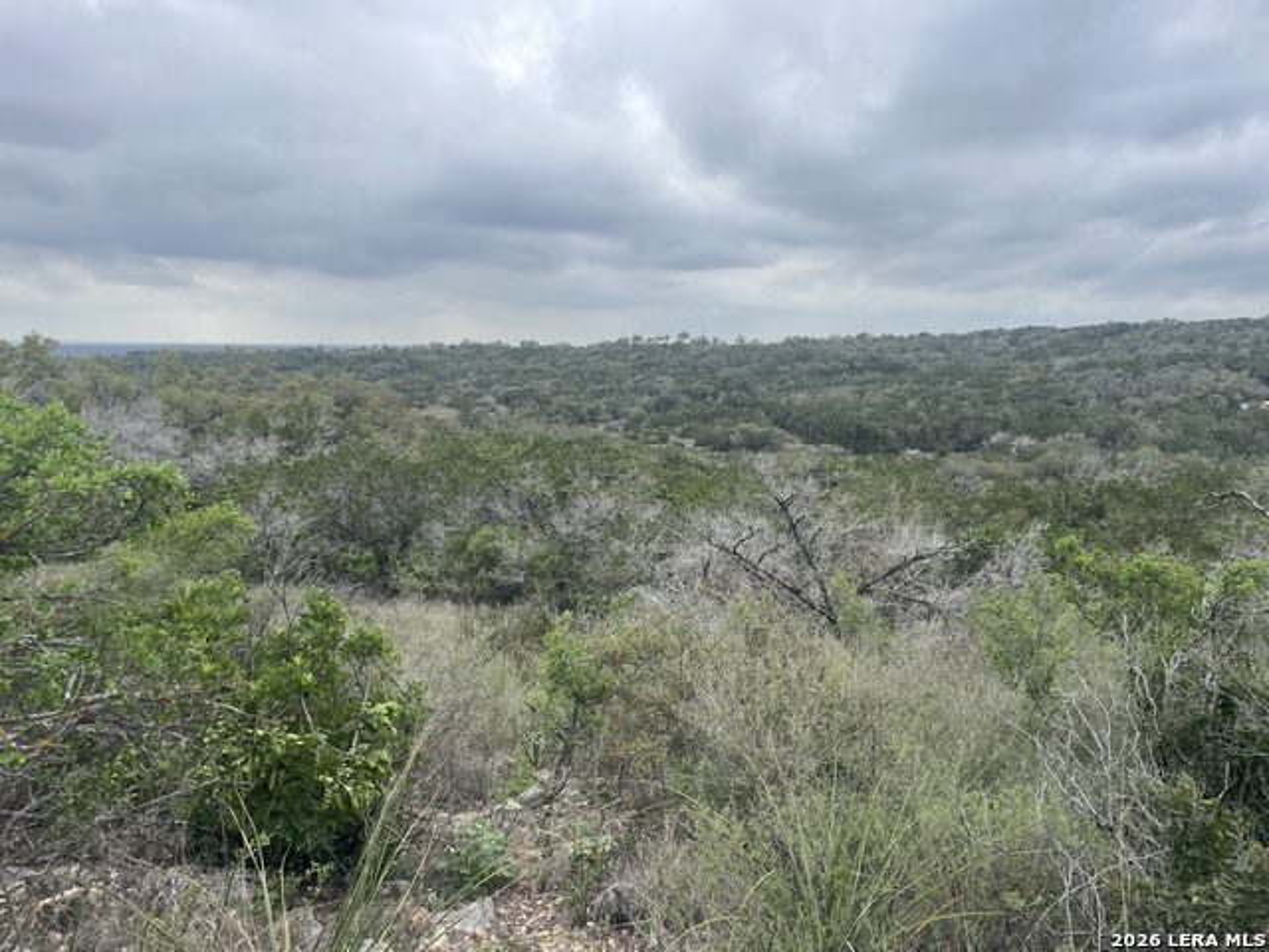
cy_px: 476
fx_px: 953
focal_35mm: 26
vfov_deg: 53.1
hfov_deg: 67.3
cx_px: 634
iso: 32
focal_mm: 4.2
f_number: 1.6
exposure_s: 1/1984
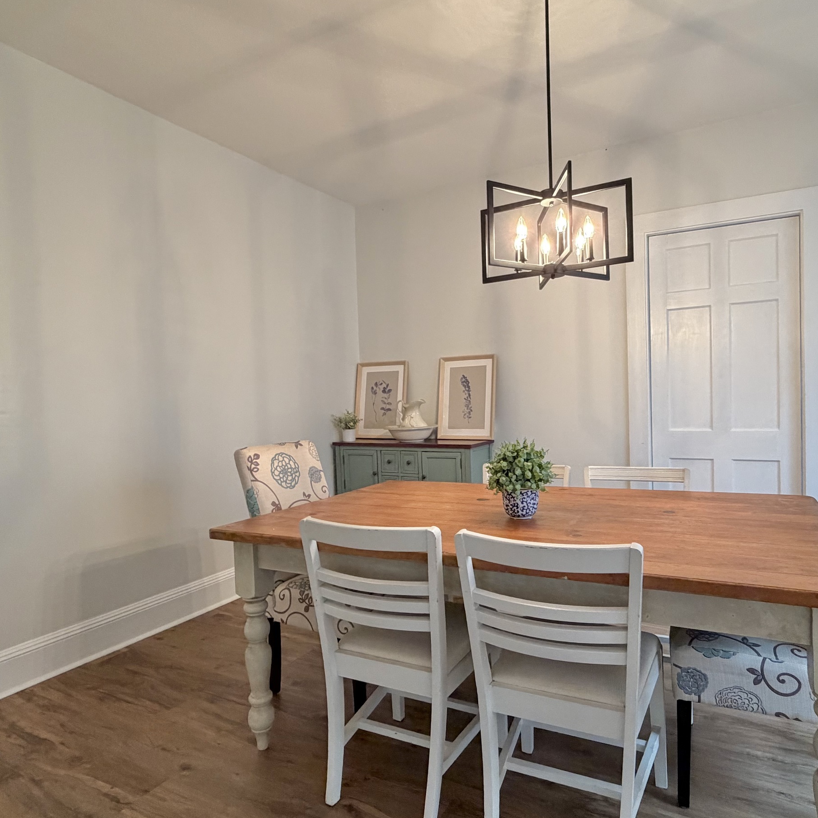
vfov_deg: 72.1
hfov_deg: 71.9
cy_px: 416
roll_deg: +2.0
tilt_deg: -1.9
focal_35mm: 21
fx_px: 561
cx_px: 455
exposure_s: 1/60
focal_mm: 2.22
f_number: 2.2
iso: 400
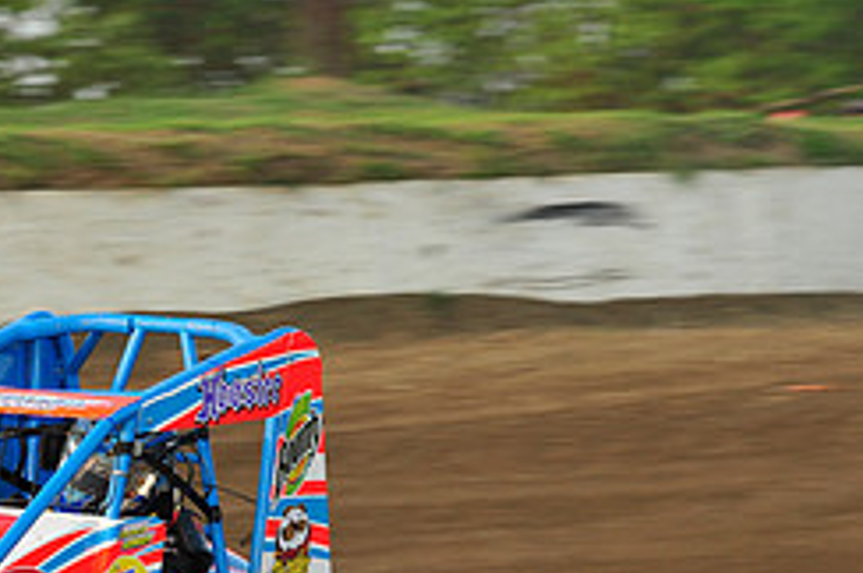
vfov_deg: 4.0
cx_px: 14
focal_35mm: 345
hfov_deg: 6.0
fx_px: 8259
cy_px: 569
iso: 400
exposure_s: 1/320
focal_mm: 145
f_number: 8
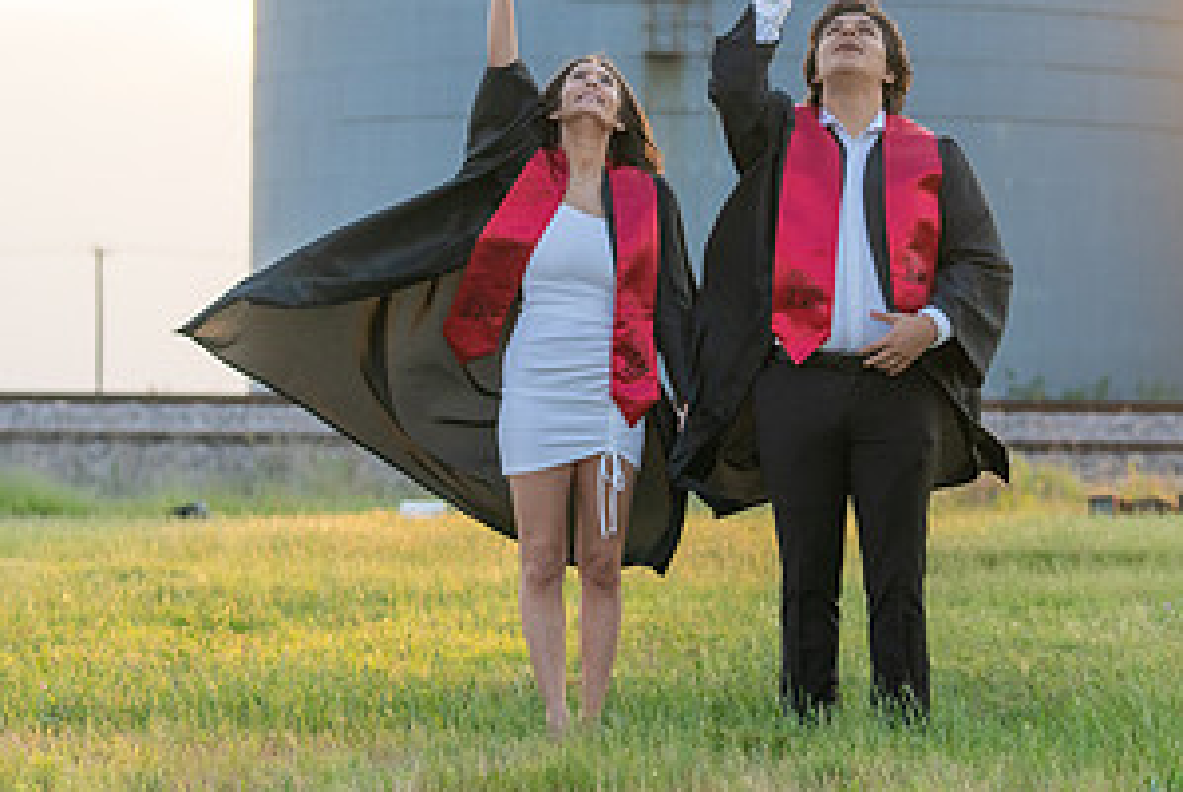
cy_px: 173
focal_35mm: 145
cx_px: 741
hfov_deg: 14.1
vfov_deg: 9.5
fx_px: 4769
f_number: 3.2
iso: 640
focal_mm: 70
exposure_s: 1/1000
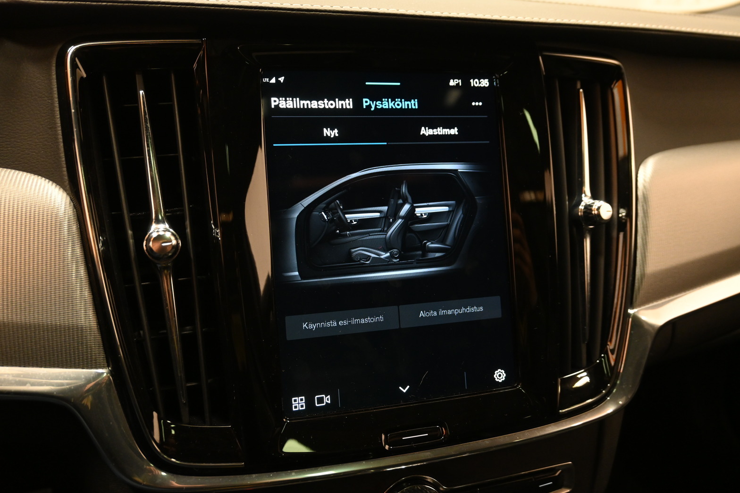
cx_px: 375
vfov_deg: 42.3
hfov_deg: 60.3
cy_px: 240
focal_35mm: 31
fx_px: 637
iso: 1400
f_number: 3.8
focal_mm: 20
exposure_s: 1/30
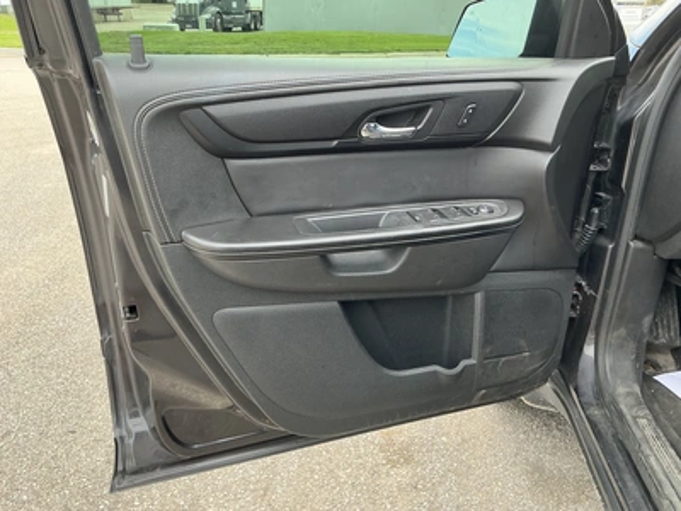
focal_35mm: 28
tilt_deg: -22.4
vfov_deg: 49.7
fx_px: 551
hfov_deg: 63.4
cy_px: 256
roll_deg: +0.2
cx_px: 340
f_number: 1.8
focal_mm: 3
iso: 25
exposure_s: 1/167
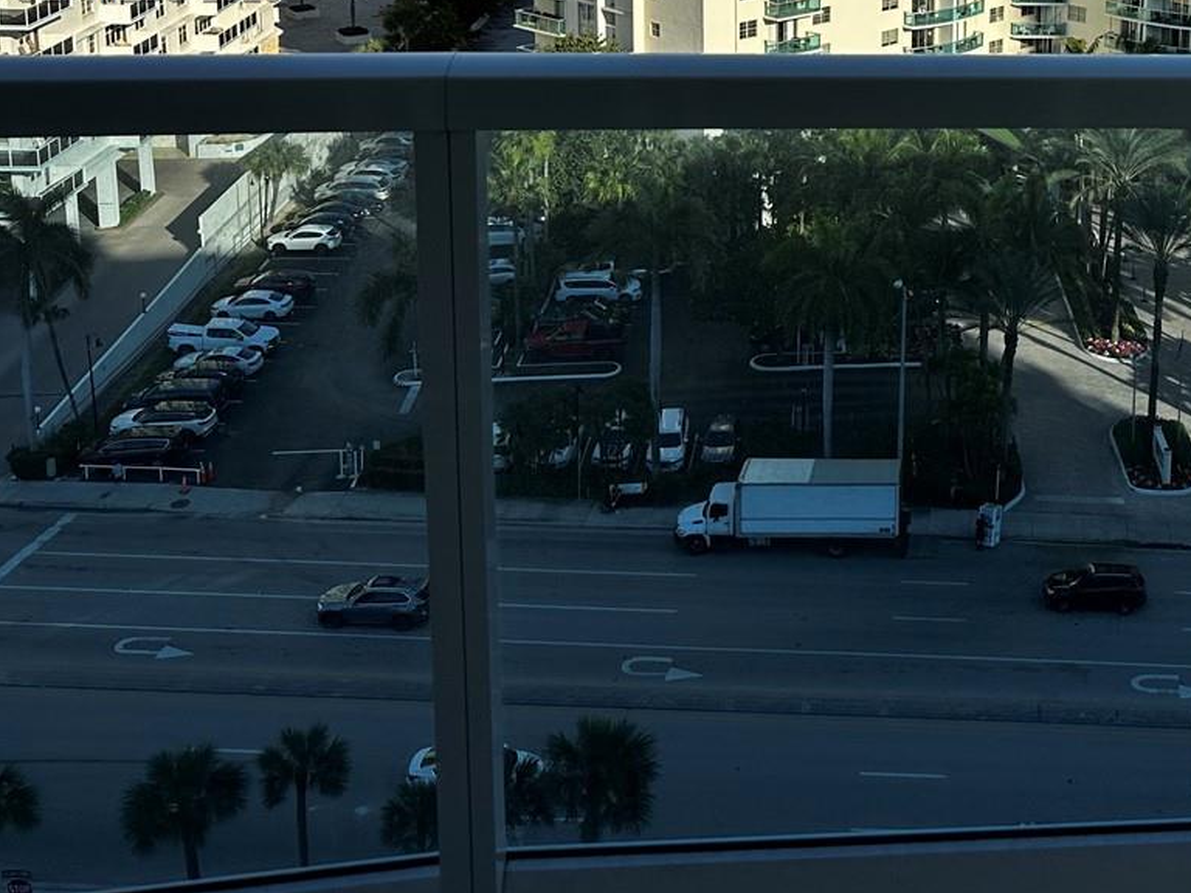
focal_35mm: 50
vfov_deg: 27.4
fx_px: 1720
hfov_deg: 36.2
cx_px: 1037
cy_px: -9
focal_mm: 6.86
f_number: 1.78
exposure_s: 1/5000
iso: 80
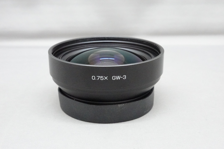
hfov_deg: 39.6
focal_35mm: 50
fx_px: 311
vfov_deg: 27.0
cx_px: 112
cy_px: 74
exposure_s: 1/50
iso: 6400
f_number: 8
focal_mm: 19.03
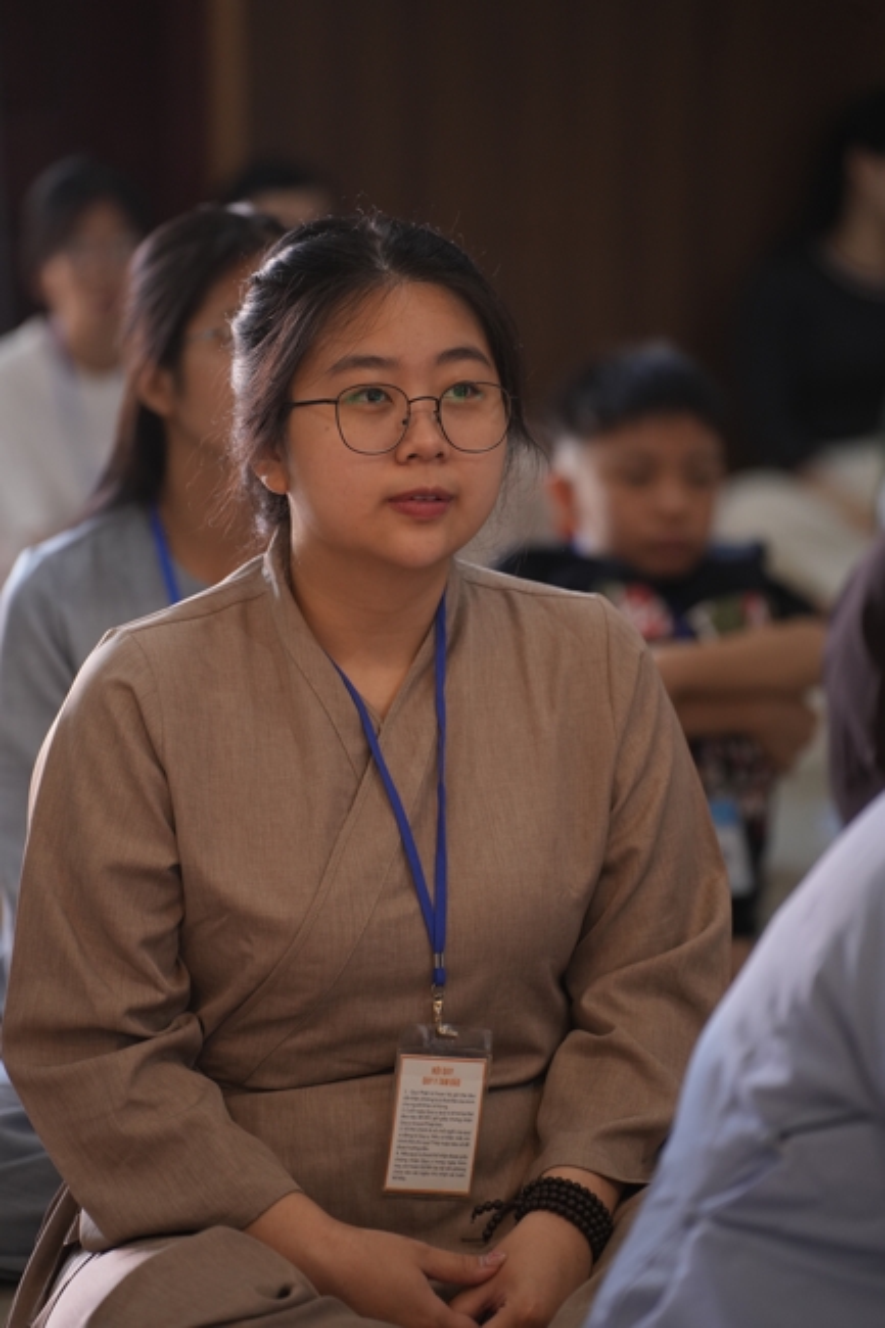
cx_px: 442
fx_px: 5534
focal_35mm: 150
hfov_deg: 9.1
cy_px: 664
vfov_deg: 13.7
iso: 1250
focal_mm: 150
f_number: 2.8
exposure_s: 1/125
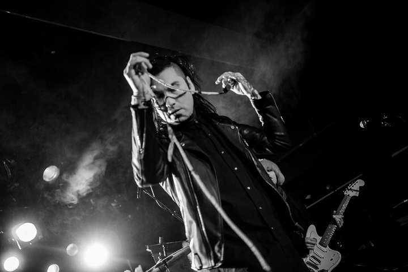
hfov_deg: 41.1
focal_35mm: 48
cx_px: 204
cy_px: 136
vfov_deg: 28.1
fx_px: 544
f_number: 2.8
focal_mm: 48
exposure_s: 1/100
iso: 3200
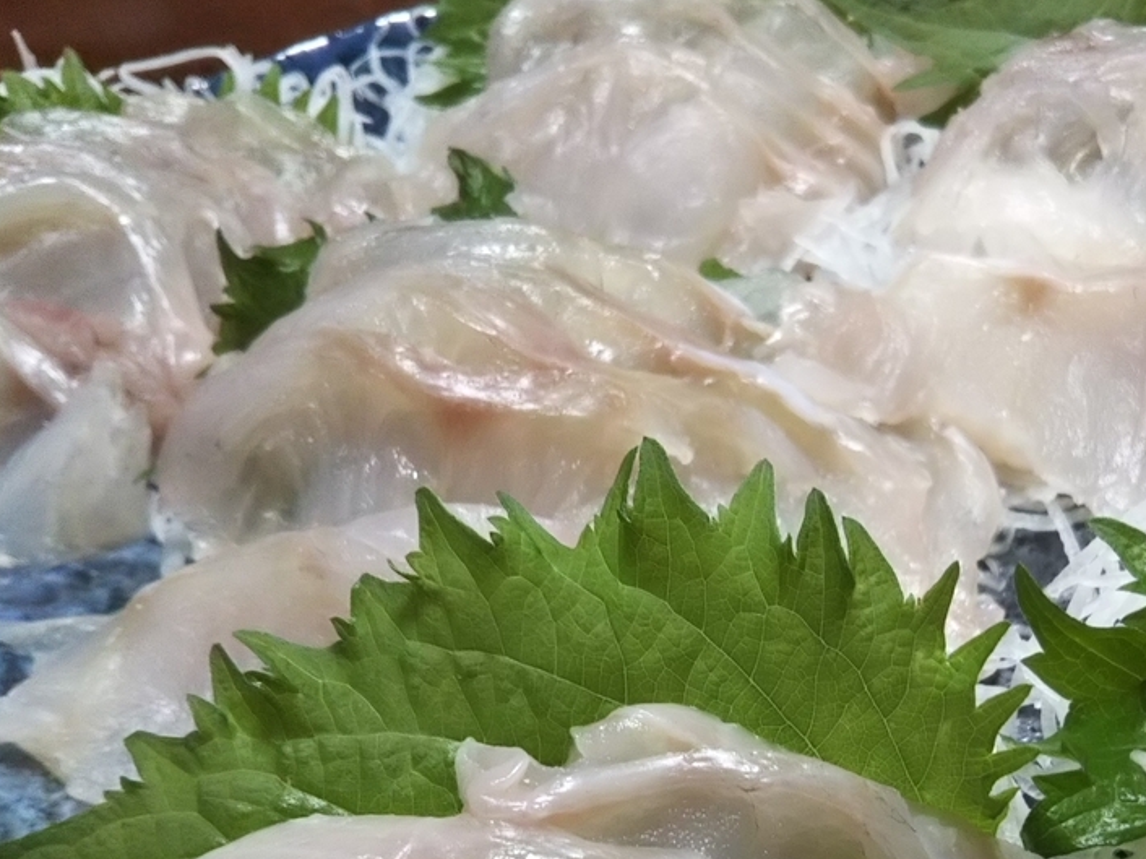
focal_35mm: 51
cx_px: 810
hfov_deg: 36.9
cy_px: 656
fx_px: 1688
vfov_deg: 28.1
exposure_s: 1/30
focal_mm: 4
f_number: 2.2
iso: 100
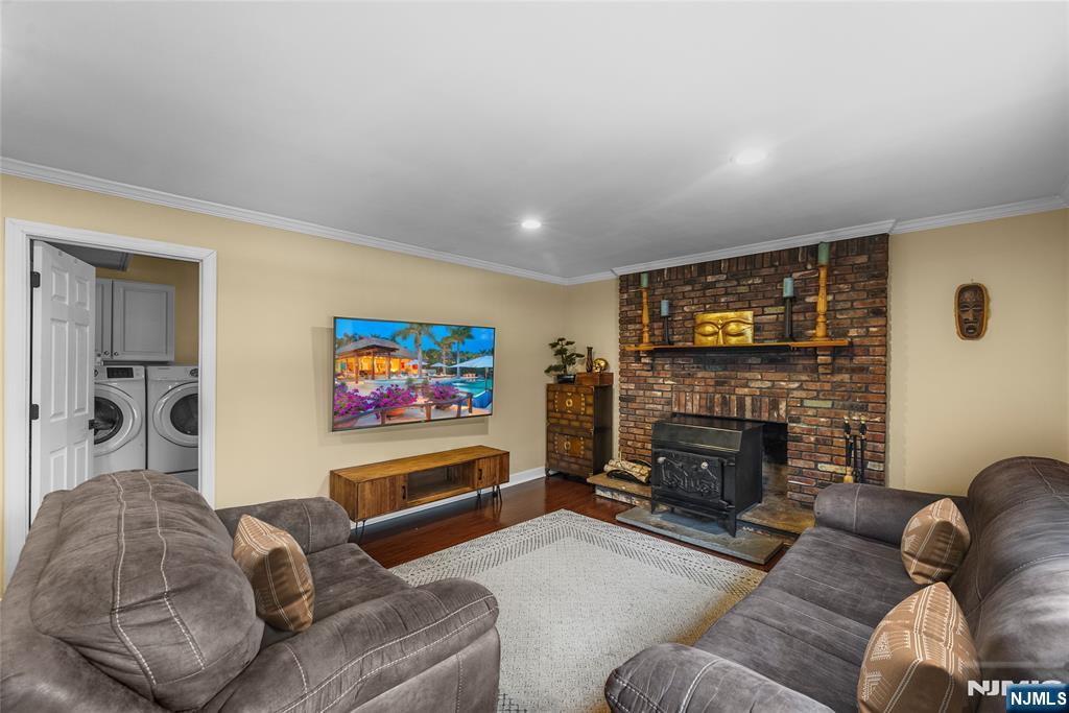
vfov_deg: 81.2
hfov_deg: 104.2
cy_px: 356
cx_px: 534
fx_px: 416
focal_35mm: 14
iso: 3200
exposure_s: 1/2
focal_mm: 14
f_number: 8
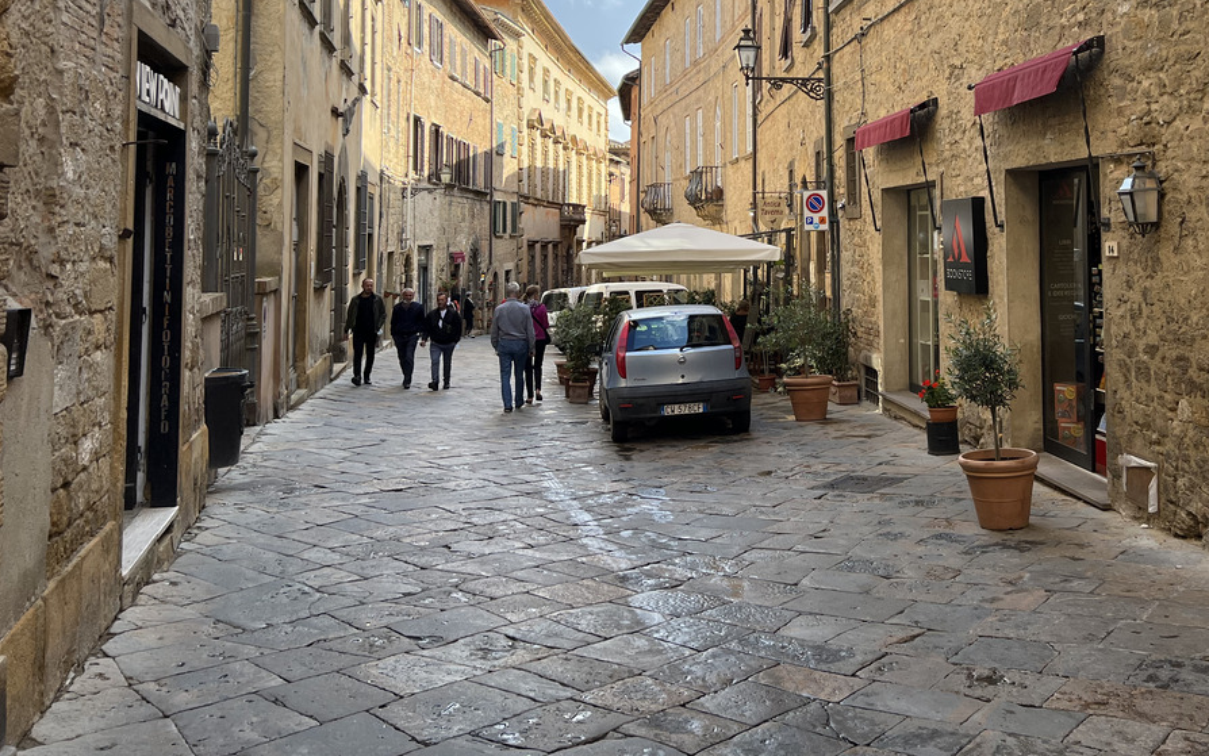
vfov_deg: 33.6
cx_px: 757
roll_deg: +0.2
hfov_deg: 52.2
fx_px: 1219
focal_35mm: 37
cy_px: 174
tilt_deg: +3.1
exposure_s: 1/909
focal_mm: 5.7
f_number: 1.5
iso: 50
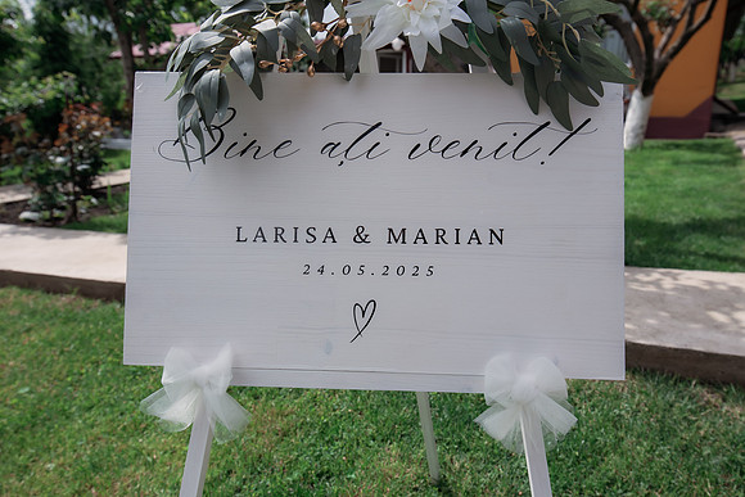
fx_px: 533
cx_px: 395
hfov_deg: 69.9
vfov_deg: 50.0
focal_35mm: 26
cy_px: 238
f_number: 7.1
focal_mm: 24
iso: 160
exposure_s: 1/1250
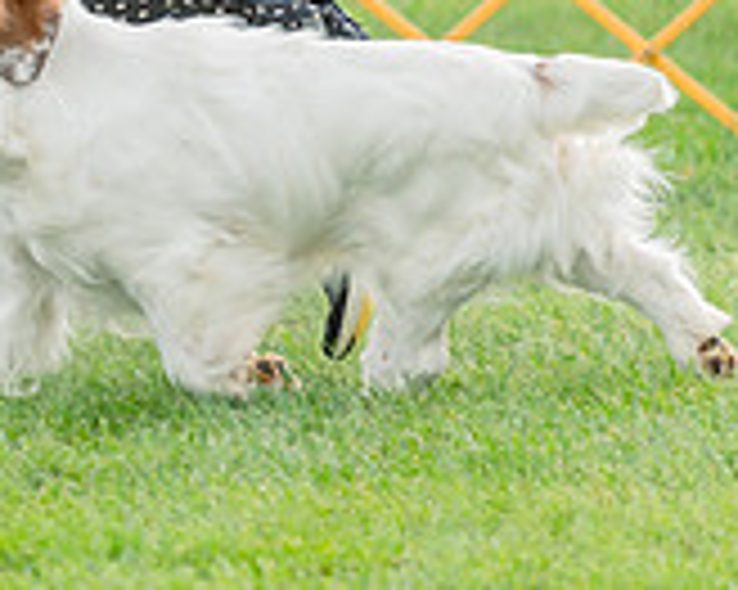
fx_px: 14538
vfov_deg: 2.3
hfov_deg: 2.9
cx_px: -140
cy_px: -178
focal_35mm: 666
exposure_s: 1/640
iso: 1000
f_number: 2.8
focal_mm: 200
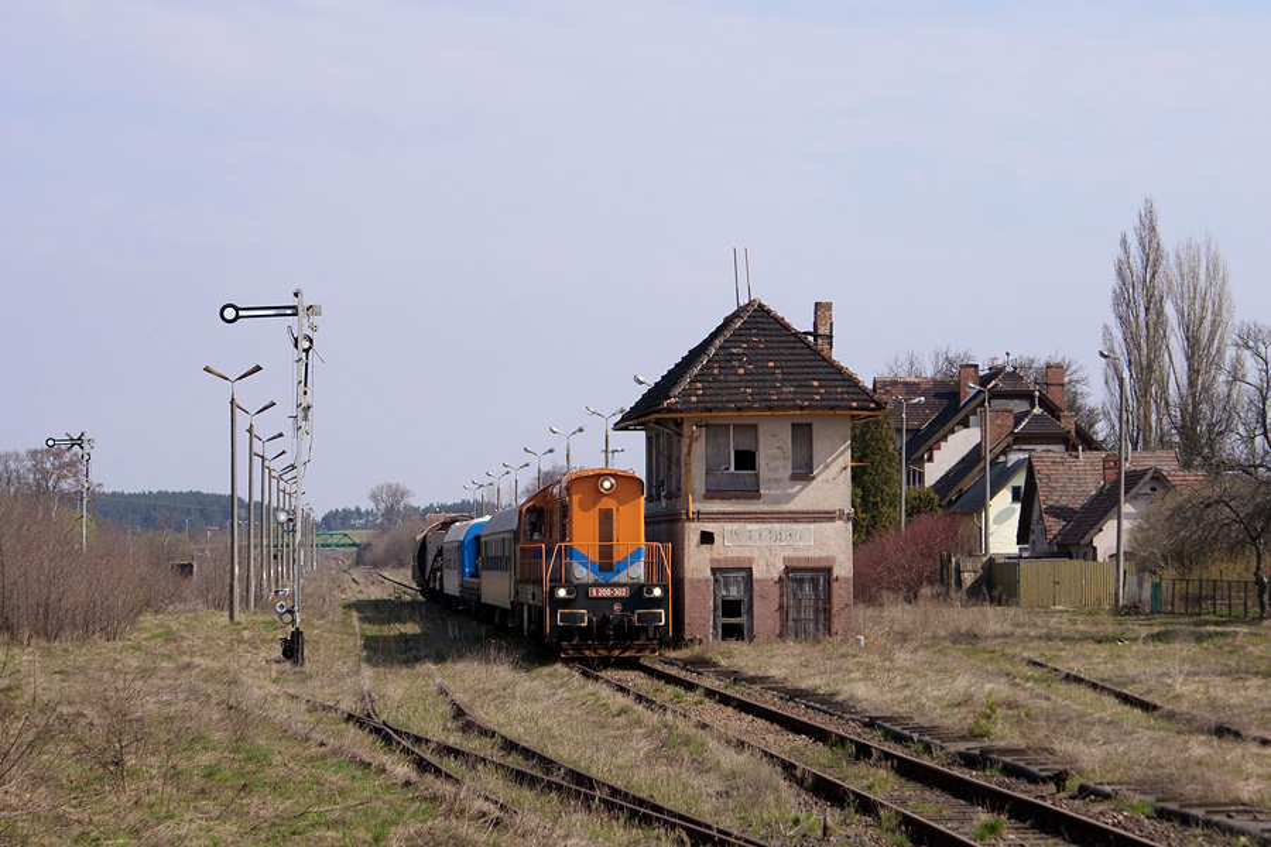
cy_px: 424
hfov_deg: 19.5
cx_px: 636
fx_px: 3707
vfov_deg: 13.0
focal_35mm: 105
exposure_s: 1/250
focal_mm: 70
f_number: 8
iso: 100
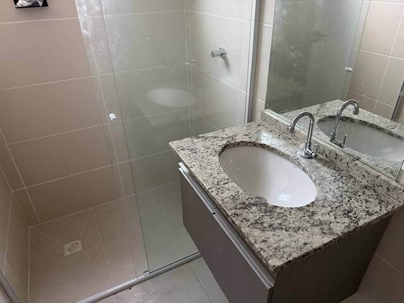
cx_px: 202
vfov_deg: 56.8
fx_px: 280
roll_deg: +1.0
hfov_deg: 71.6
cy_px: 152
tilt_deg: -29.5
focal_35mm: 24
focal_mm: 6.76
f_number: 1.78
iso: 800
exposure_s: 1/41
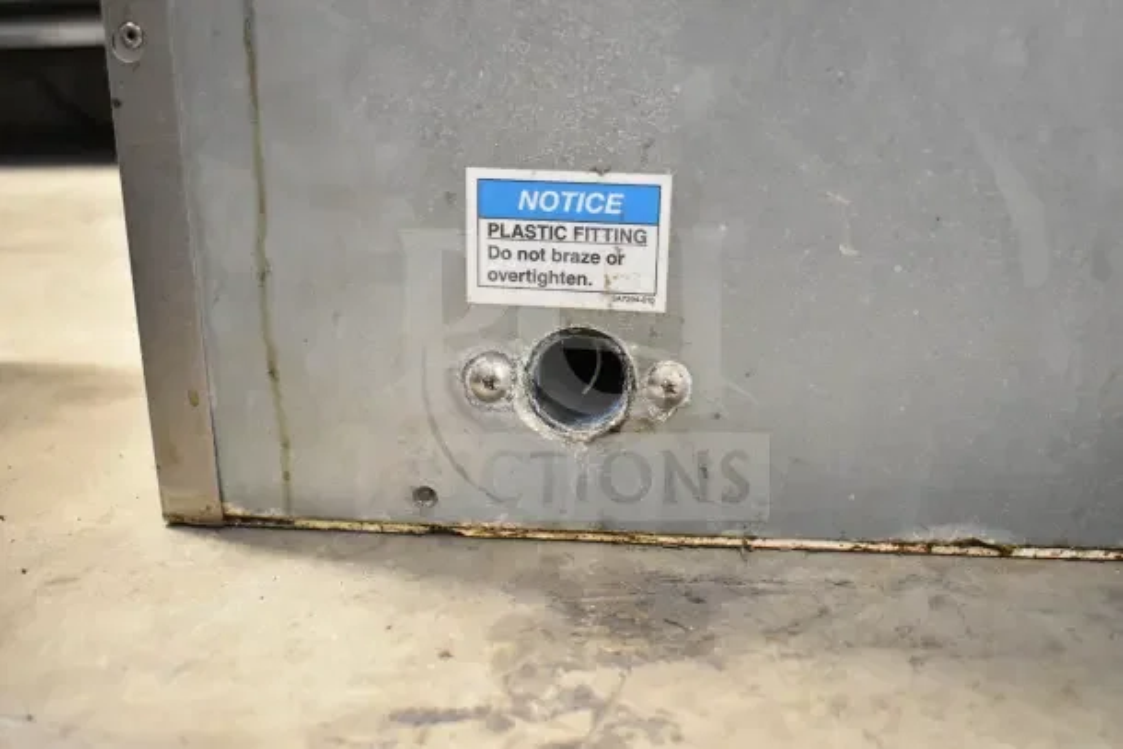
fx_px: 1076
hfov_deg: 55.1
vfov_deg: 38.4
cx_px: 562
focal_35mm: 34
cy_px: 374
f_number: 3.8
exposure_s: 1/50
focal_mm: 23
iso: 6400
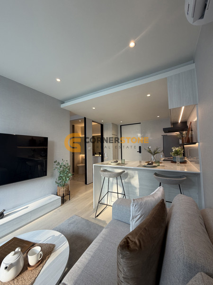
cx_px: 106
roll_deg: +1.2
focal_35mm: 14
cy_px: 142
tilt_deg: +3.6
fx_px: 115
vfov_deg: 102.1
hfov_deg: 85.7
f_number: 2.2
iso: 100
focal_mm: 2.22
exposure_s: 1/100
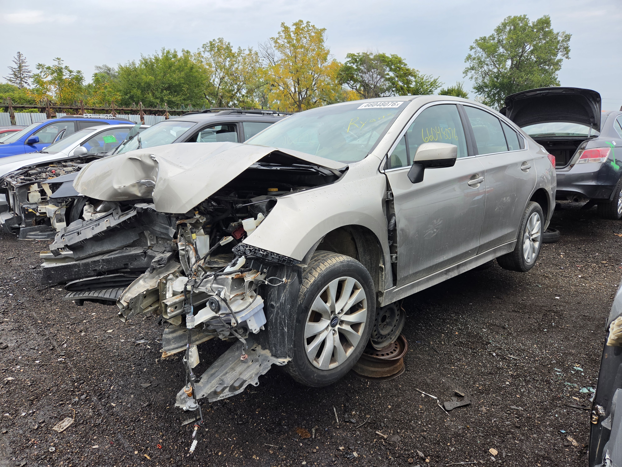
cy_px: 234
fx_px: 413
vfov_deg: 58.9
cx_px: 311
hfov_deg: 73.9
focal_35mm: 23
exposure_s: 1/730
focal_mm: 5.4
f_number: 1.8
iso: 80
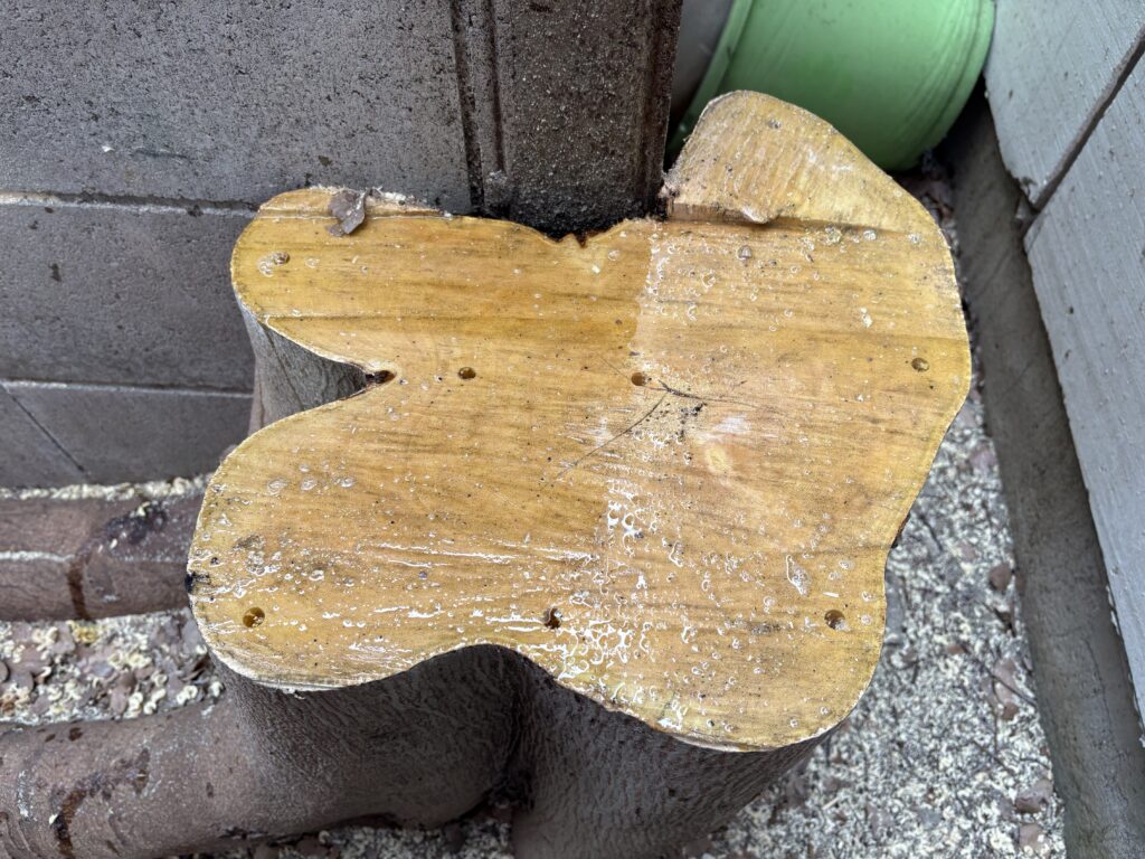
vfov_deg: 53.1
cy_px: 430
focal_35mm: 26
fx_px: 860
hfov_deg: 67.3
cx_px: 572
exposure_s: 1/122
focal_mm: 5.96
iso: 40
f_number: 1.6
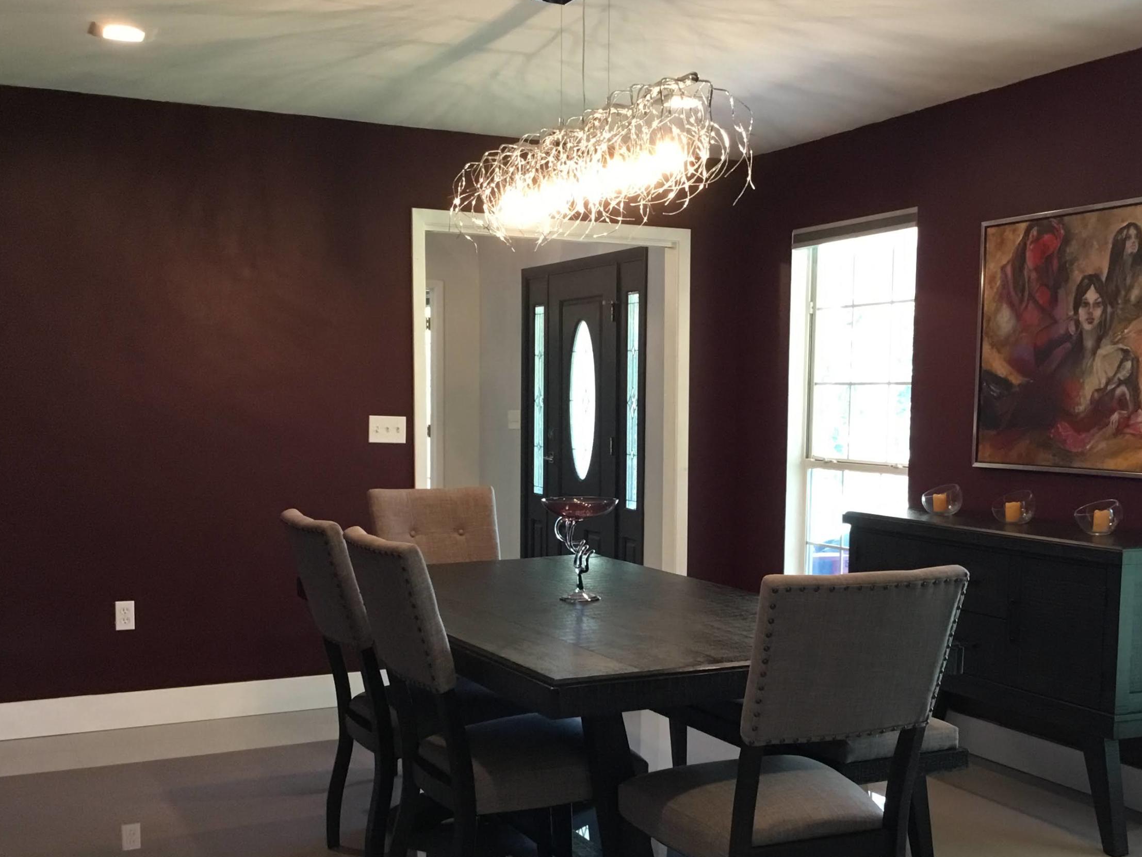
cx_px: 646
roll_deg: +0.2
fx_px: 1386
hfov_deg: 44.7
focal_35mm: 42
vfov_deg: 34.1
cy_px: 545
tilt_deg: -6.8
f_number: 2.4
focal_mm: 3.3
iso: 125
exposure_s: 1/30
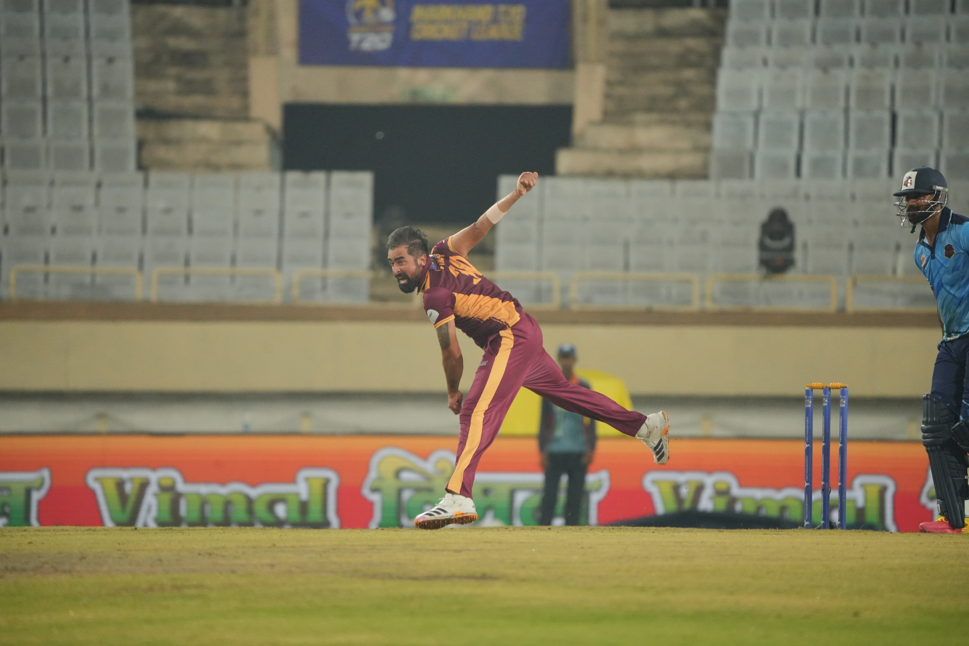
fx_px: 16149
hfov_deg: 3.4
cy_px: 323
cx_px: 484
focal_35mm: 600
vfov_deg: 2.3
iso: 5000
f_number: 6.3
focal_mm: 600
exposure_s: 1/1600
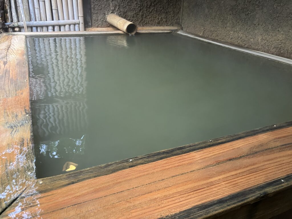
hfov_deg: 63.4
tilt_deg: -23.8
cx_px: 146
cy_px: 110
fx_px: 236
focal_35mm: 28
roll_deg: -2.4
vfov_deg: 49.7
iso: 160
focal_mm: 3.99
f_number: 1.8
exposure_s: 1/60
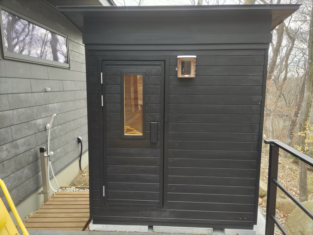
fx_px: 235
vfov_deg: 53.1
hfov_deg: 67.3
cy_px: 118
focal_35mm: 26
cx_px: 156
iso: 195
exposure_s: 1/50
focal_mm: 4.8
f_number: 1.79
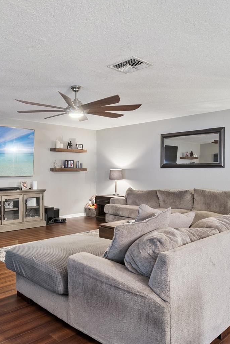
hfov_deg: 45.6
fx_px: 268
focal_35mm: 28
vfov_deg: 65.5
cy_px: 175
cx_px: 72
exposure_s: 1/10
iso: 400
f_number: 9
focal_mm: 18
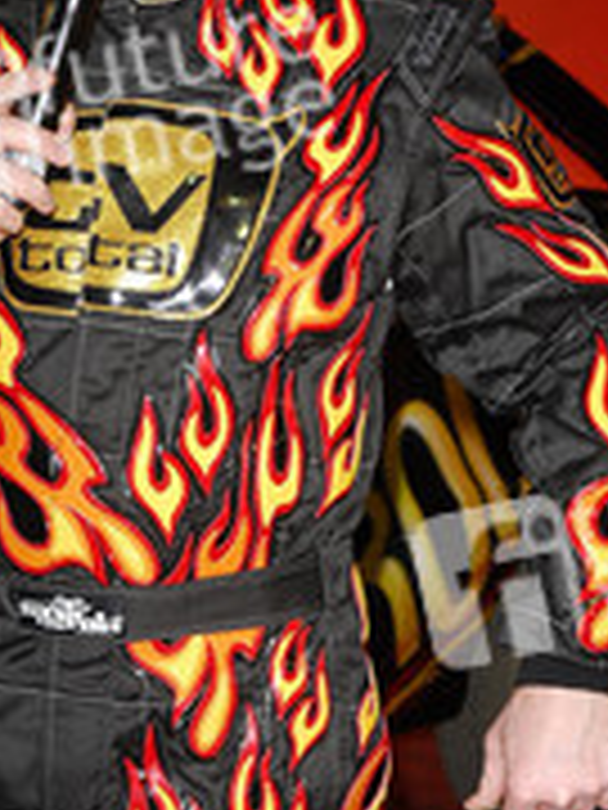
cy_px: 338
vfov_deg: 14.0
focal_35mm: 141
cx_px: 239
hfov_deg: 10.5
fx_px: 3302
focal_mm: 44
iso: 200
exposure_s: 1/60
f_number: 5
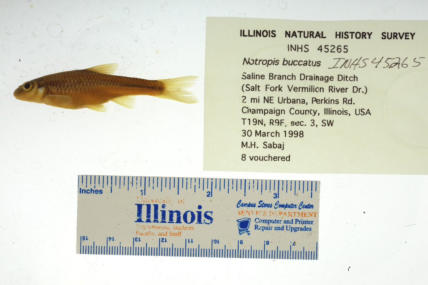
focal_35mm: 60
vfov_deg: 22.6
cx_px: 214
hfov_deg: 33.4
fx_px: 714
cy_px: 142
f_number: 10
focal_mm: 60
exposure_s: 1/200
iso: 100
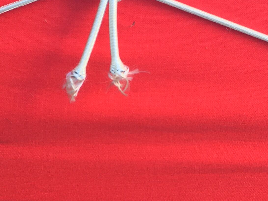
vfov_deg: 13.8
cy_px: 140
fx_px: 828
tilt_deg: -11.3
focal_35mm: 107
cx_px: 118
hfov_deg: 18.4
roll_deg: -0.5
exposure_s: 1/100
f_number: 2.2
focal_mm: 4.15
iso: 32
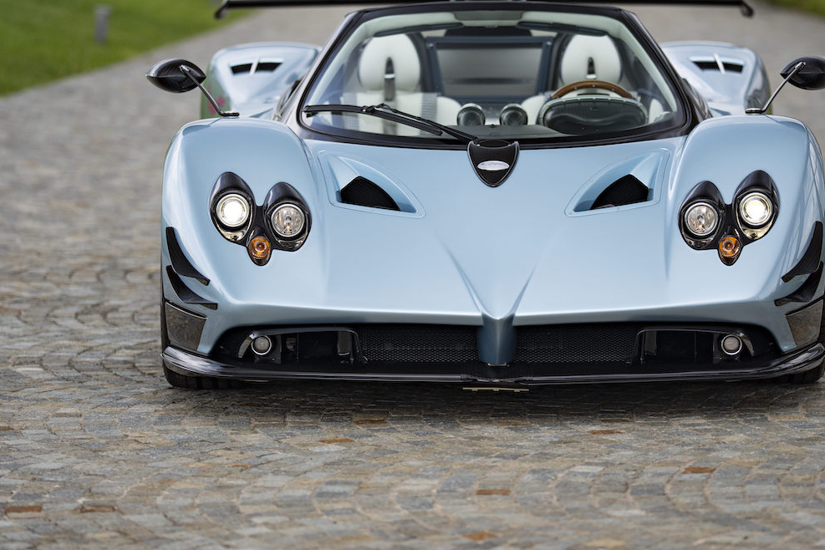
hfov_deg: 11.7
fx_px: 4010
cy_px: 197
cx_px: 480
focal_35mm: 175
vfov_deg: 7.8
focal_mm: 135
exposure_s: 1/3200
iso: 250
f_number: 1.8
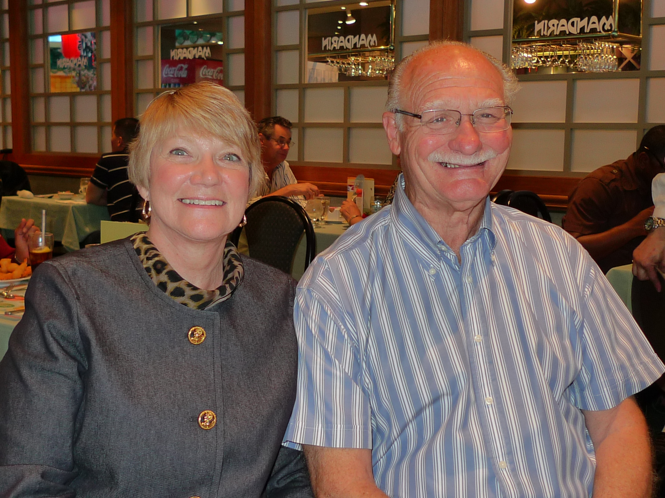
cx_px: 332
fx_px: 903
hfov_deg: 40.4
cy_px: 249
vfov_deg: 30.9
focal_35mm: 47
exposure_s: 1/30
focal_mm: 5.4
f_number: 2.1
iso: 125
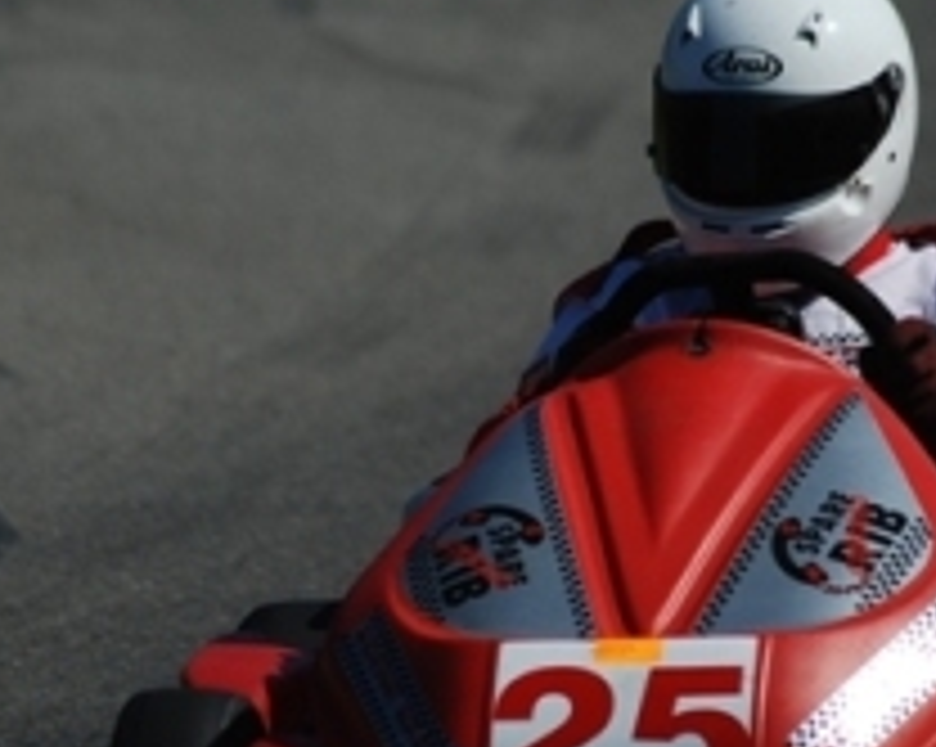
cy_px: 472
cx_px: 621
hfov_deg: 2.9
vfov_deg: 2.3
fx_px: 18270
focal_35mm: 660
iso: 100
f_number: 5
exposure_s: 1/1600
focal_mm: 195
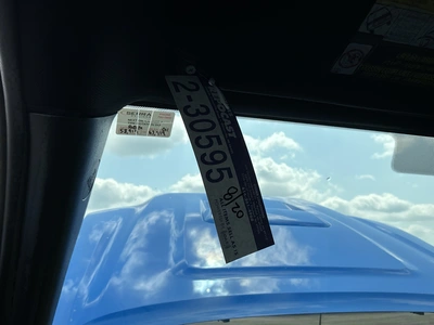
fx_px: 351
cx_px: 217
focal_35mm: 28
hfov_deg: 63.4
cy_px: 162
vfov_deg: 49.7
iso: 25
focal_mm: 3
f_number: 1.8
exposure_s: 1/1848
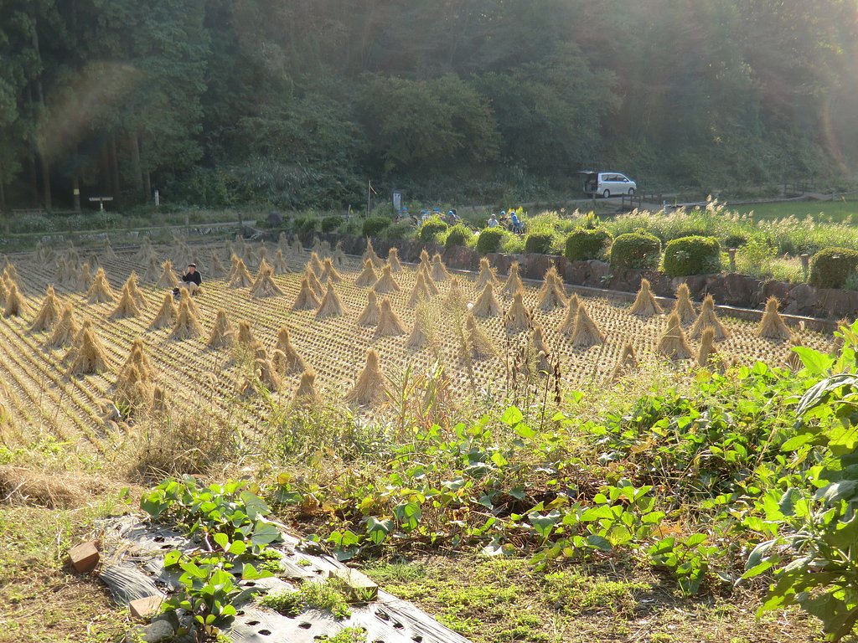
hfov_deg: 40.4
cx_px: 429
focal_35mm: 47
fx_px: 1165
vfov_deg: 30.9
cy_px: 322
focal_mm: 8.4
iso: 64
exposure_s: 1/160
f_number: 4
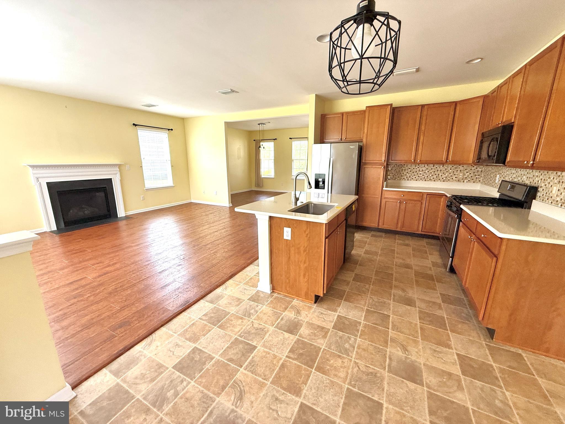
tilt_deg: -11.2
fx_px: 229
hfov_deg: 102.1
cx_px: 282
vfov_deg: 85.7
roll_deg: -0.9
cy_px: 212
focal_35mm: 14
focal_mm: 2.22
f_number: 2.2
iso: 125
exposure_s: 1/99
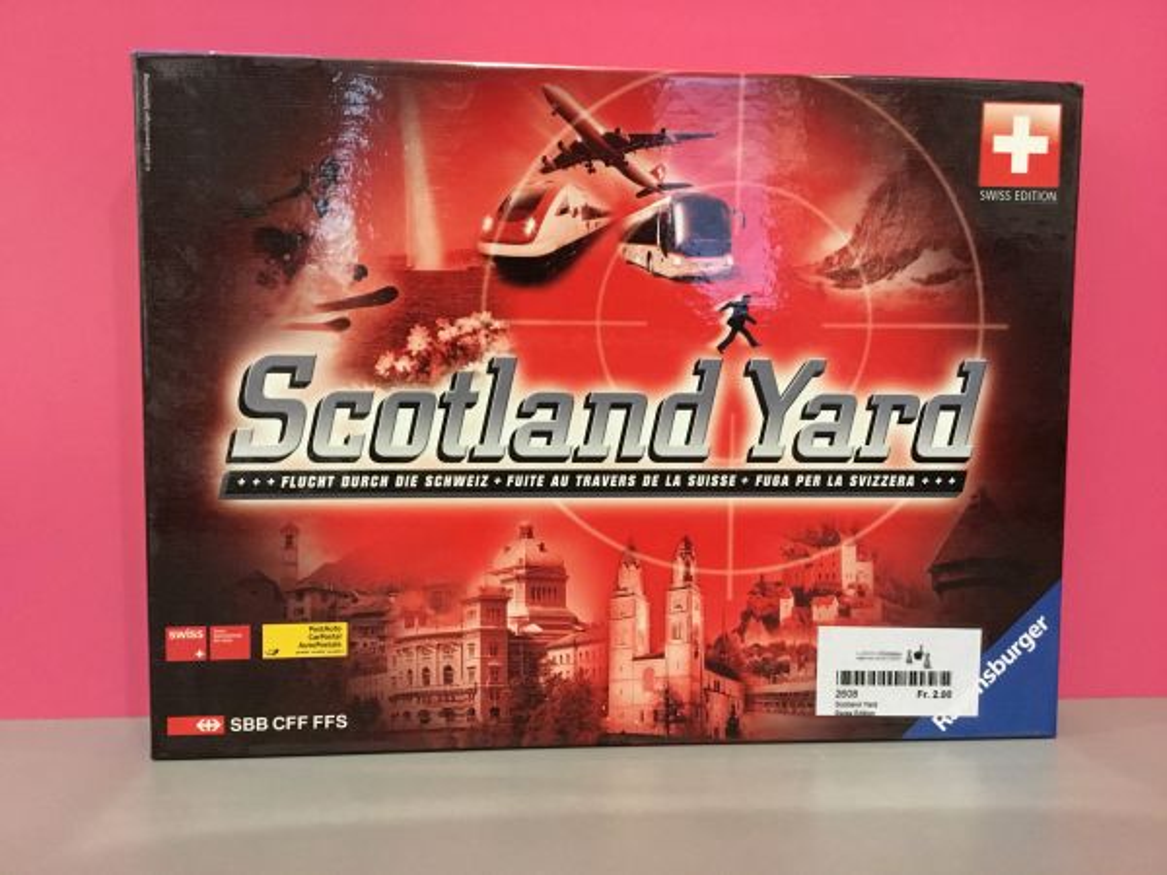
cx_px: 584
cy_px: 438
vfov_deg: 45.4
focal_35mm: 31
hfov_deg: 58.4
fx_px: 1045
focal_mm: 3.3
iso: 250
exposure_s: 1/17
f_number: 2.4
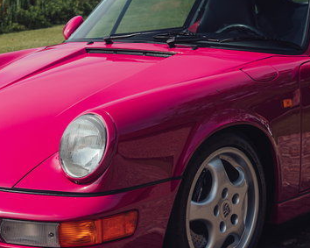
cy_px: 157
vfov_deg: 13.5
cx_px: 62
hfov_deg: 16.7
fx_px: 1046
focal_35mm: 114
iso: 100
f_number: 7.1
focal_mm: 56
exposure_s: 1/160
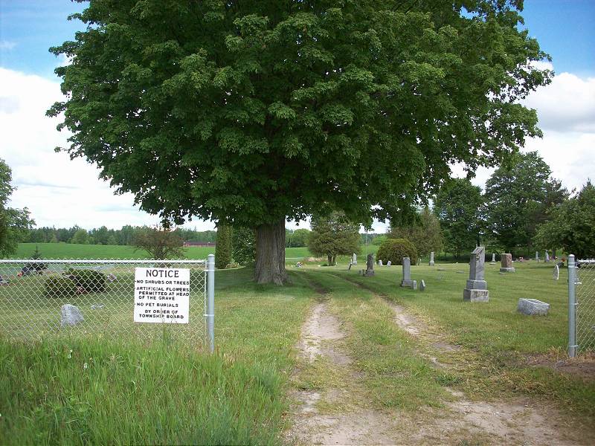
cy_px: 223
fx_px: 636
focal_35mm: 37
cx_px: 298
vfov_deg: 38.7
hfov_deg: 50.1
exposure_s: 1/568
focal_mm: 6.2
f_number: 2.8
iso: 80
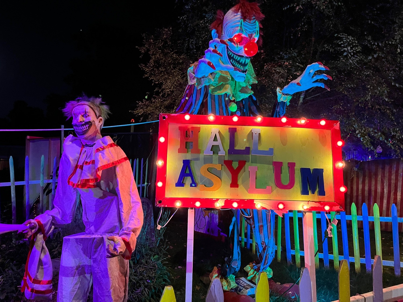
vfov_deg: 53.1
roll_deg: -2.9
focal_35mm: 26
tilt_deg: +5.5
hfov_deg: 67.3
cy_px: 151
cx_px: 202
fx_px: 303
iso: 640
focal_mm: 5.1
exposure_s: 1/30
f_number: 1.6
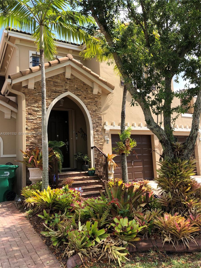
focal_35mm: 28
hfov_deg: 49.7
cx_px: 100
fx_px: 217
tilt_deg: +7.0
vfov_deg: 63.4
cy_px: 134
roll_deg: +2.5
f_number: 1.8
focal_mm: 3.99
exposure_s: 1/759
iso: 20
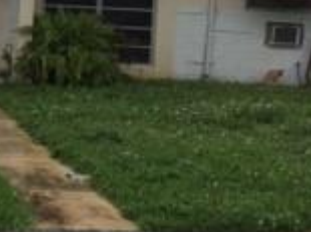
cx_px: -16
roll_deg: -2.3
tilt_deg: -5.5
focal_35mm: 120
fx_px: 1077
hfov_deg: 16.0
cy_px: 60
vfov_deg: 12.3
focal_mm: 4.15
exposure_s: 1/1368
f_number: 2.2
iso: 32
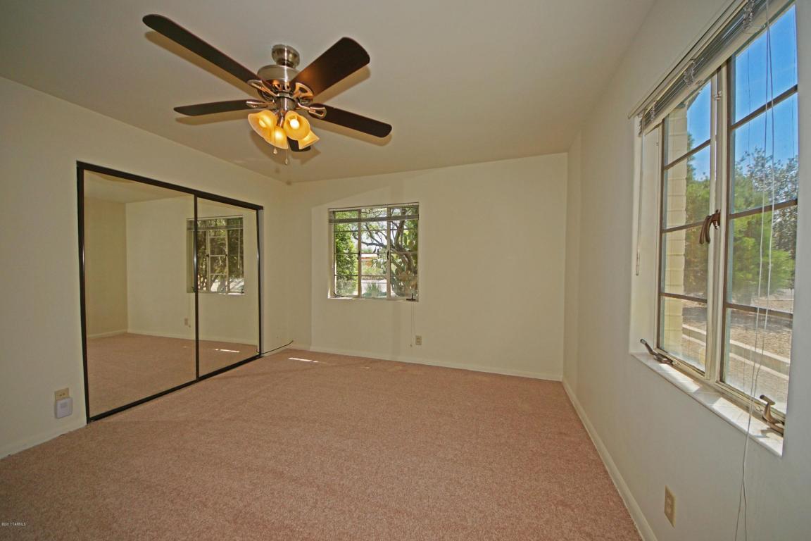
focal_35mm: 12
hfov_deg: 112.6
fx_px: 270
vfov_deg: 90.0
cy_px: 270
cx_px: 406
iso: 200
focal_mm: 8
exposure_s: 1/400
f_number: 4.5
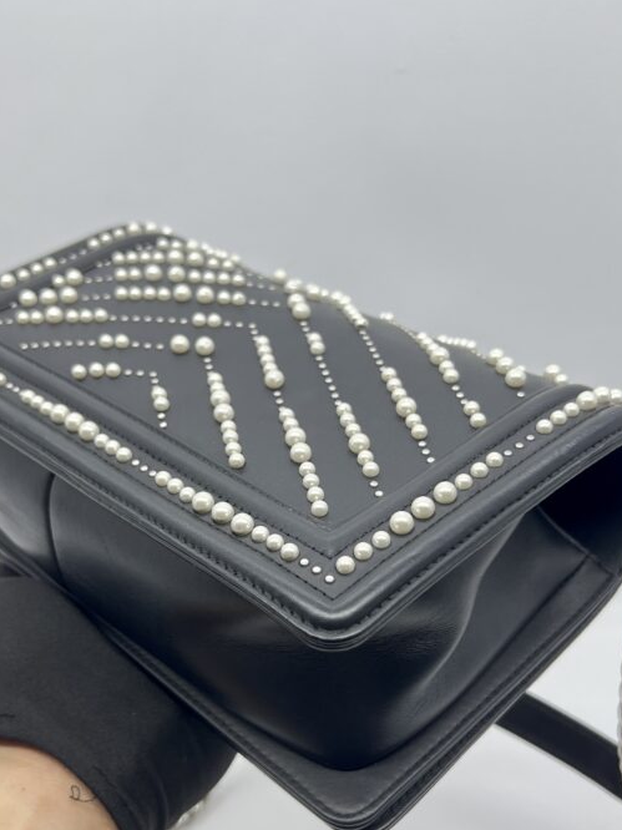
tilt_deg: -27.3
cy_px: 513
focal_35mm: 40
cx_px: 297
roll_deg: +0.2
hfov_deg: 35.9
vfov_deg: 46.4
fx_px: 959
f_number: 1.5
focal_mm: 5.7
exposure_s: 1/100
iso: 40
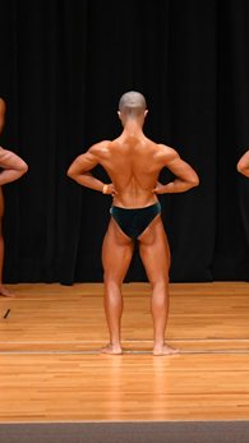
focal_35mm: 297
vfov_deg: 7.3
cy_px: 198
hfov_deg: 4.1
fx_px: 3489
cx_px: 280
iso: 3200
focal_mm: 85
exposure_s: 1/400
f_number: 5.6
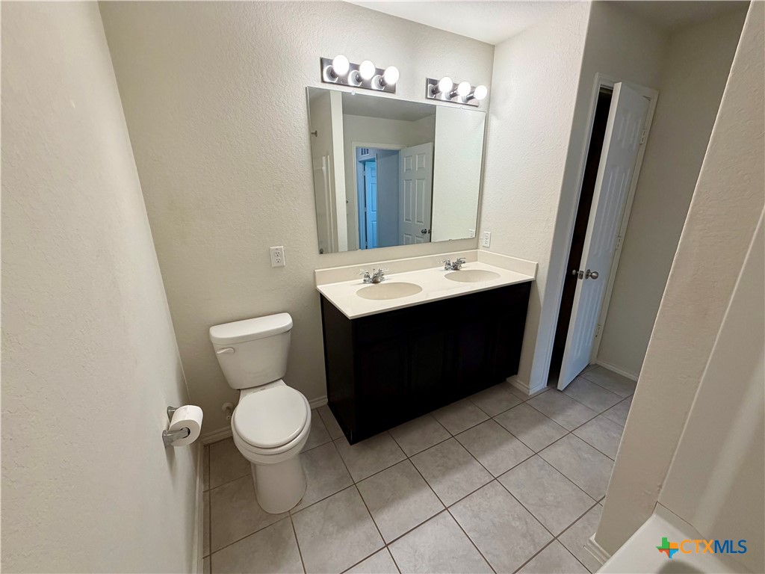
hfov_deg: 102.1
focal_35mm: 14
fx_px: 309
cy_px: 287
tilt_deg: -16.8
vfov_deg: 85.7
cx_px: 382
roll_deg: +0.0
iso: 250
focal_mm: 2.22
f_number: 2.2
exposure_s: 1/120
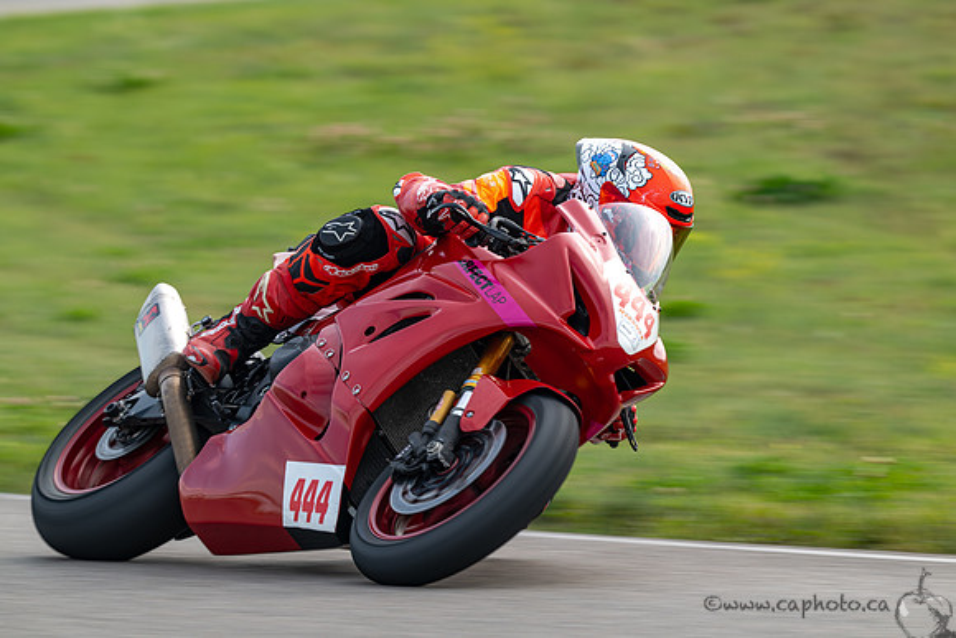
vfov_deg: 2.8
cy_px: 319
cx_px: 478
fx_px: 13280
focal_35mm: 500
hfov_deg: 4.1
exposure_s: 1/160
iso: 140
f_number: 10
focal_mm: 500
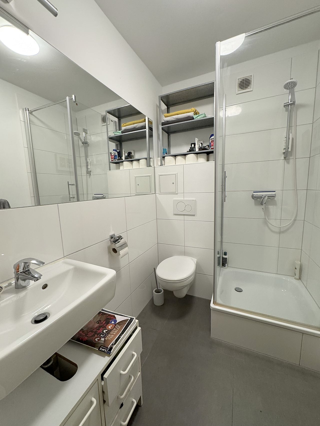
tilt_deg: -7.8
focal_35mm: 14
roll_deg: +2.5
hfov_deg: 85.7
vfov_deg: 102.1
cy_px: 213
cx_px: 160
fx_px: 173
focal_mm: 2.22
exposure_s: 1/50
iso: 200
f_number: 2.2
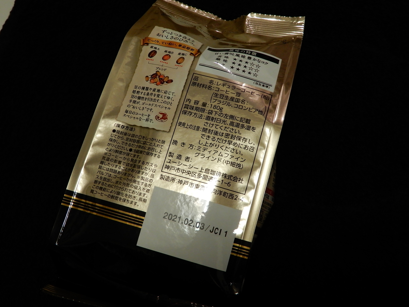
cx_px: 204
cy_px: 154
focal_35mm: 38
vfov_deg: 37.7
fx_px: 449
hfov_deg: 49.0
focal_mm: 6.8
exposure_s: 1/30
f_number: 4
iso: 320
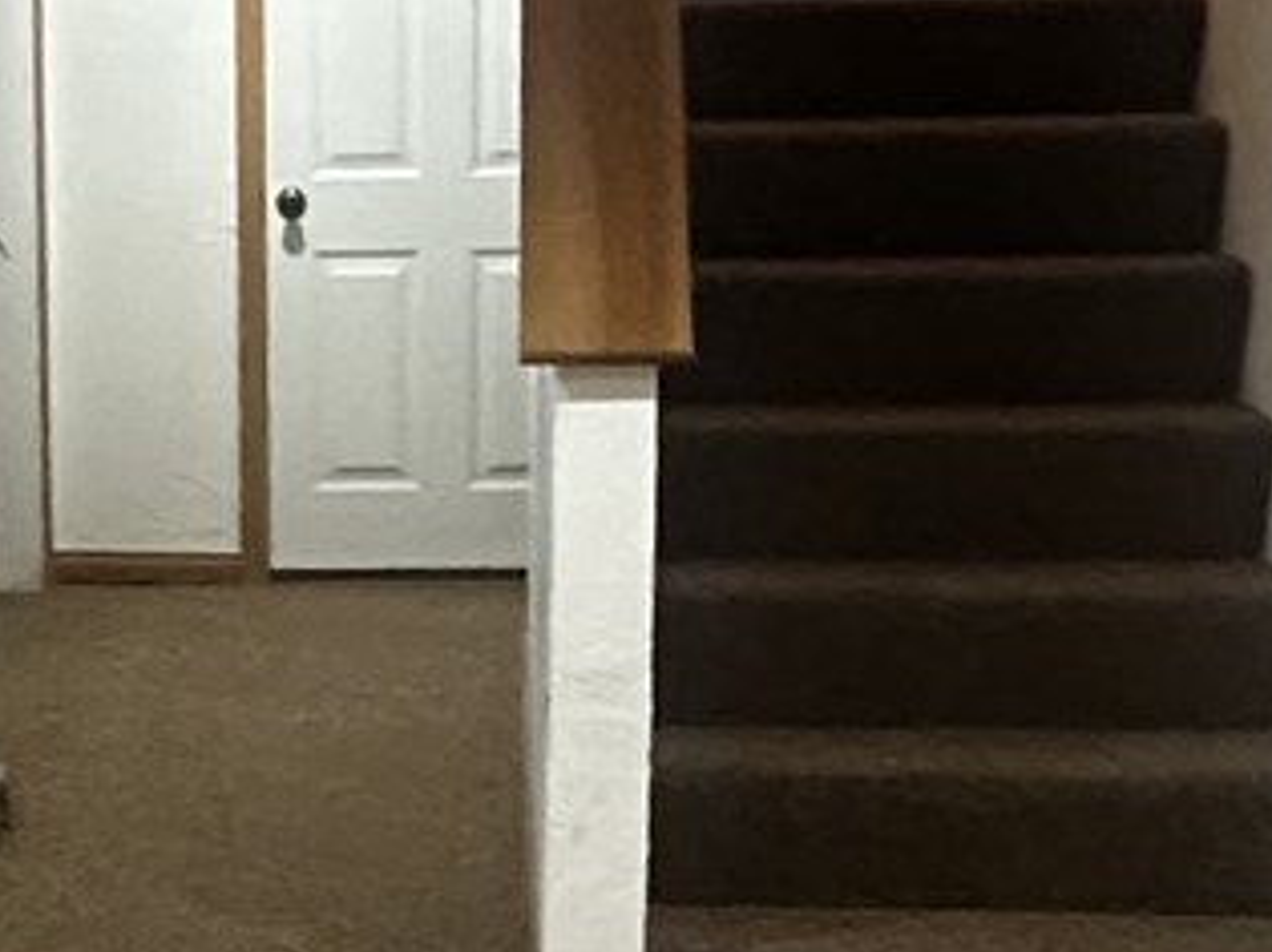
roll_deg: +1.7
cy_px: 799
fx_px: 3343
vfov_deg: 16.1
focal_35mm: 91
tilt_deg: -13.1
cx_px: -8
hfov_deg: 20.8
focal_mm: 2.22
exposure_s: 1/60
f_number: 2.2
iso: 640
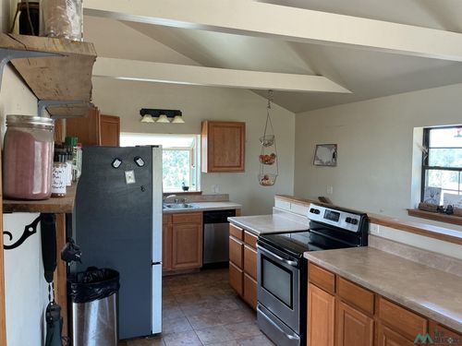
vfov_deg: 48.2
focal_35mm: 29
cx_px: 231
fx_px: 387
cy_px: 173
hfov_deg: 61.7
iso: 40
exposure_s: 1/60
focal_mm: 3
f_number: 1.8
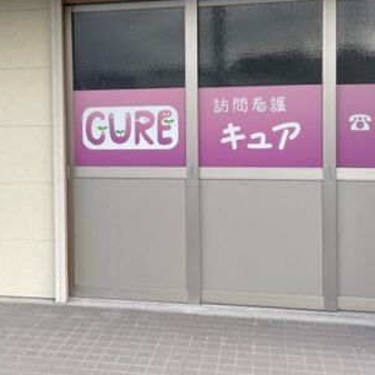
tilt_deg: -1.4
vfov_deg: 35.2
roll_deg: +1.5
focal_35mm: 48
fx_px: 588
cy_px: 140
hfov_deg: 35.1
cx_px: 130
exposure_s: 1/267
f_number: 1.6
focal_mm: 4.2
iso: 32
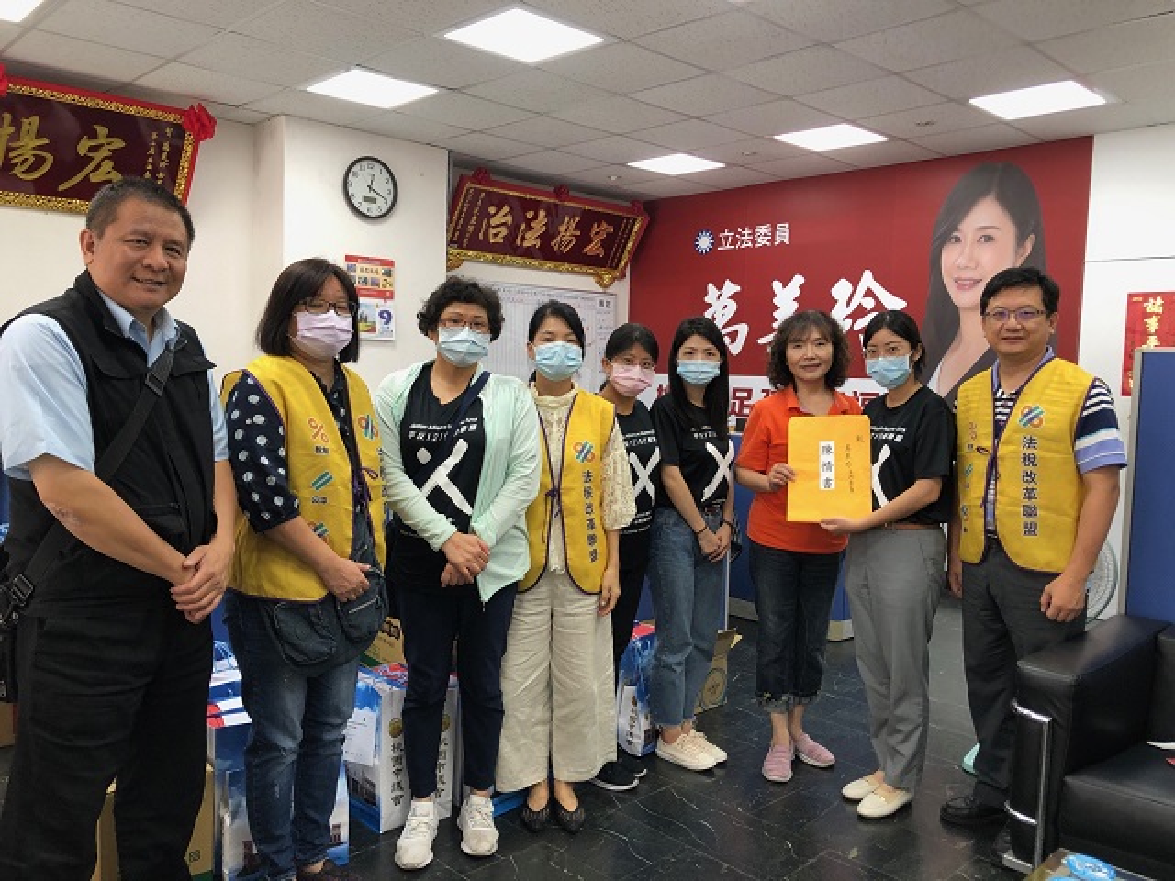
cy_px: 440
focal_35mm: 28
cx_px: 588
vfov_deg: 49.7
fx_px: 950
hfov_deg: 63.4
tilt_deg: -3.6
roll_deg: -0.6
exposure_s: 1/30
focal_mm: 3.99
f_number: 1.8
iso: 25
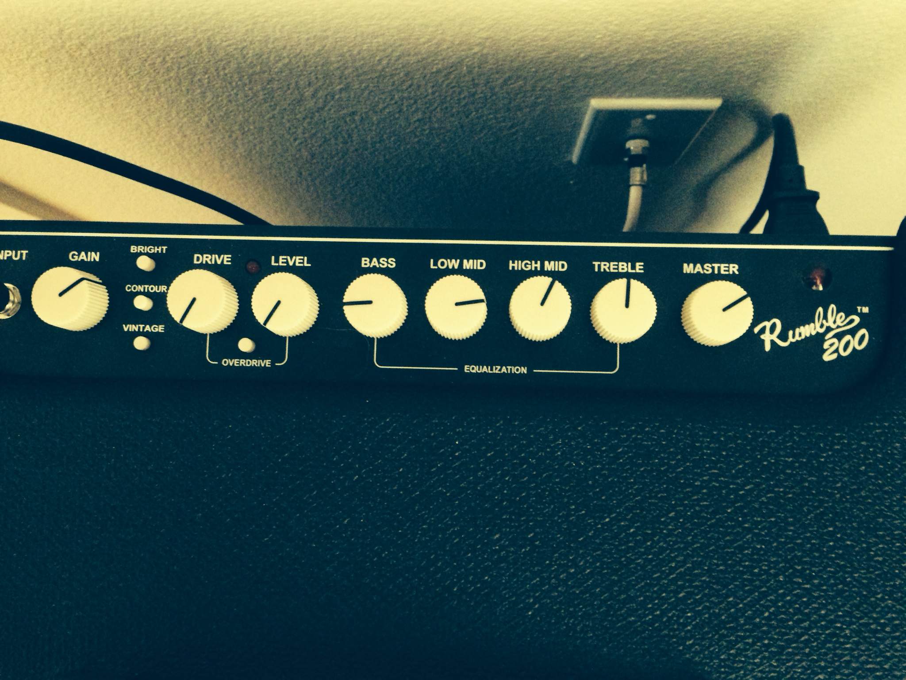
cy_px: 340
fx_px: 864
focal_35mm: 33
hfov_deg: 55.4
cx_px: 453
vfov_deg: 42.9
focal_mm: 4.12
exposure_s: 1/15
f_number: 2.4
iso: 800
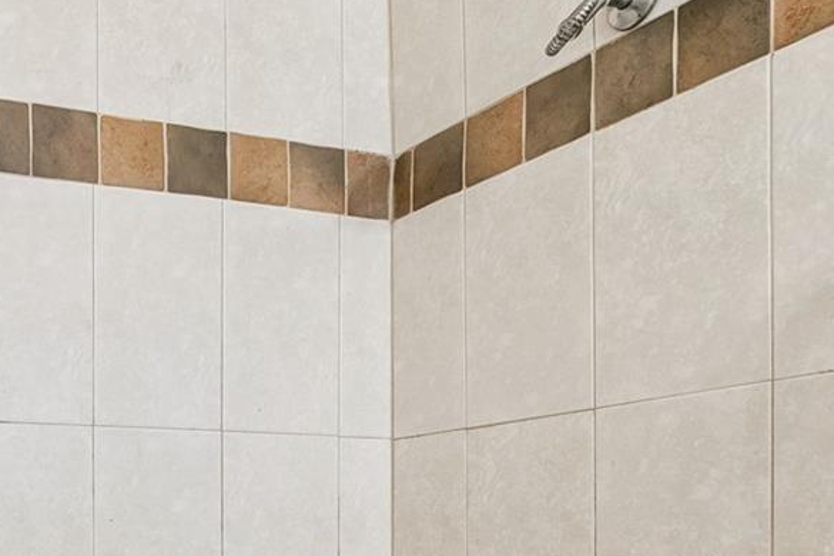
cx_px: -33
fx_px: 950
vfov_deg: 30.6
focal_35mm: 41
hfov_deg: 40.4
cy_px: 536
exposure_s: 1/3.33
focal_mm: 10
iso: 100
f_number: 7.1
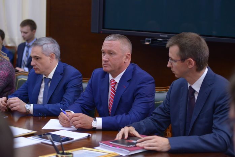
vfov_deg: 17.1
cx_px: 118
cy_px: 78
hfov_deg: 25.4
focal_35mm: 80
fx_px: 522
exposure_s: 1/400
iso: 2500
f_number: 3.5
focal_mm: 80
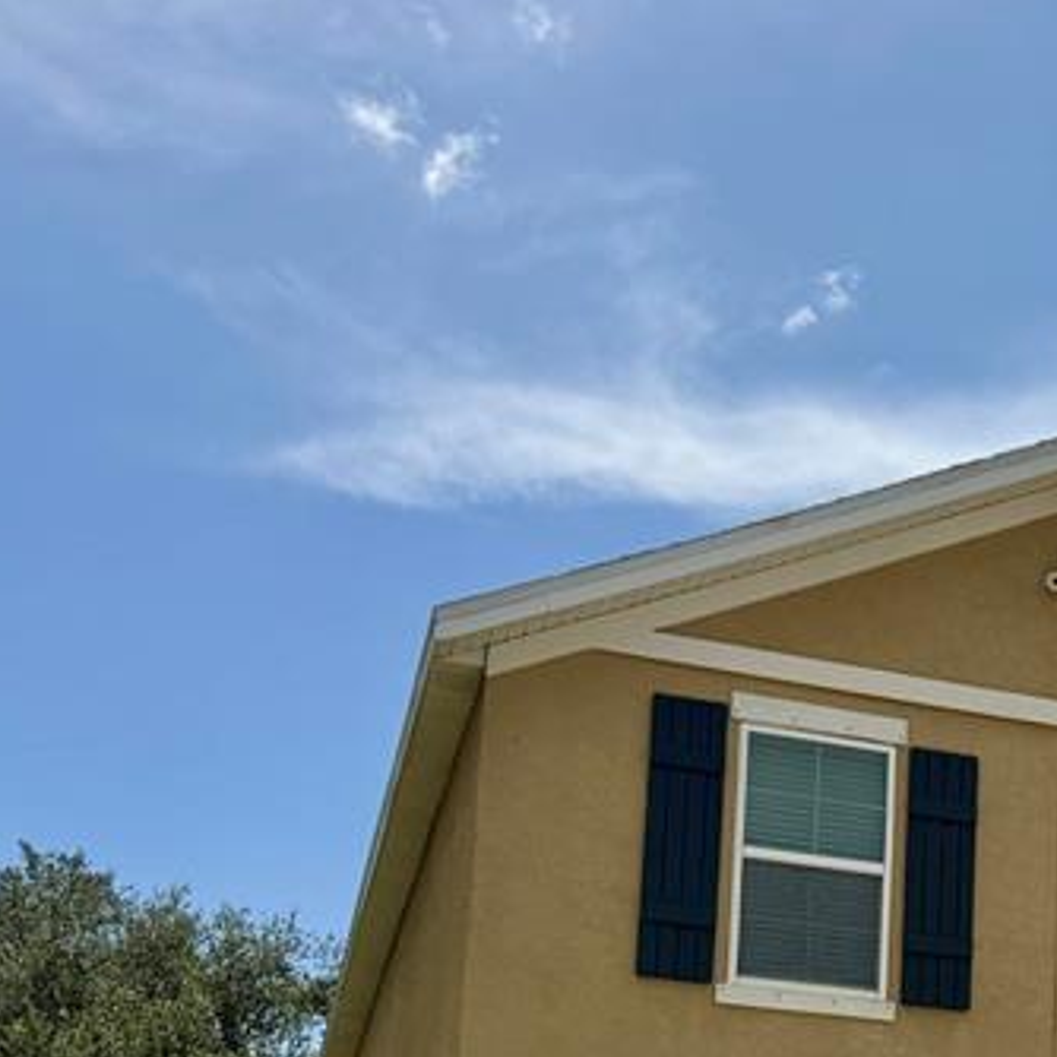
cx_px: 1187
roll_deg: -1.2
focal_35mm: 65
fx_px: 2246
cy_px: 1085
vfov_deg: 25.1
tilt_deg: +11.2
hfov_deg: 24.5
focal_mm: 6.76
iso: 80
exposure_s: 1/9091
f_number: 1.78
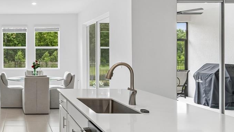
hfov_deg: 47.2
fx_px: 230
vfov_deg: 32.0
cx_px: 14
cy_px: 62
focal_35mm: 37
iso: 100
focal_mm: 10
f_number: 7.1
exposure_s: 1/25
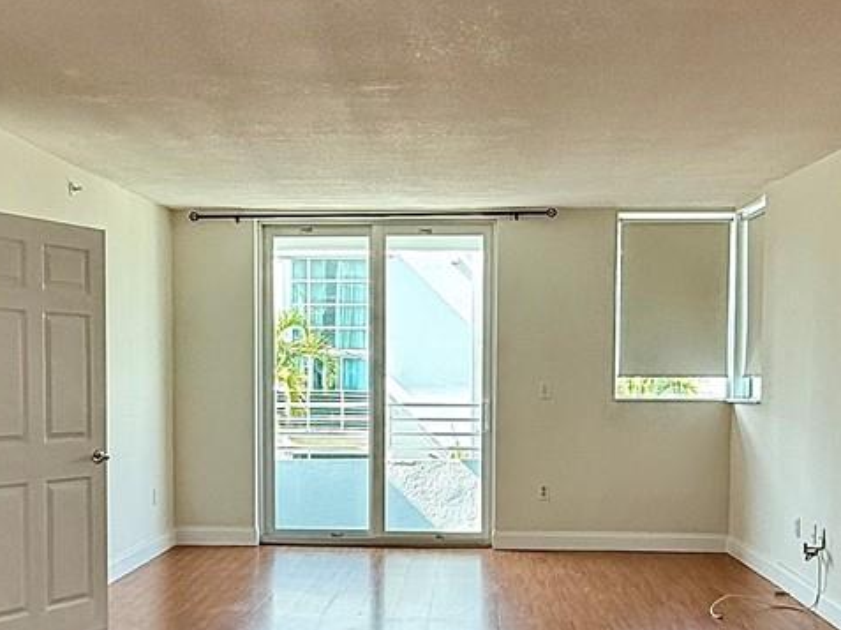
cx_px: 432
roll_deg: +0.0
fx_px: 1141
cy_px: 446
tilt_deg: -3.3
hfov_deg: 40.5
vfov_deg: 30.5
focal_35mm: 47
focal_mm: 2.22
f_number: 2.2
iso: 64
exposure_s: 1/110
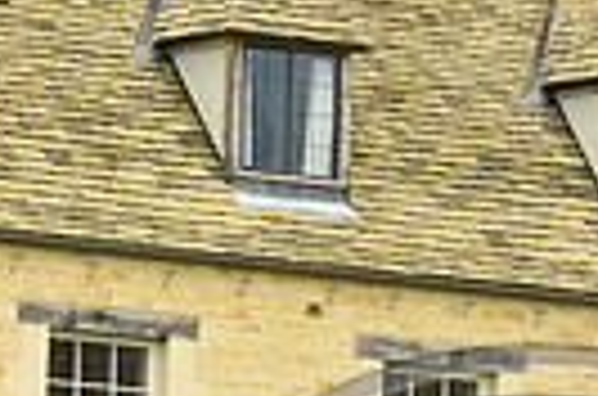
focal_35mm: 875
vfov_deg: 1.6
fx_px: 14500
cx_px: 486
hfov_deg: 2.4
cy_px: 747
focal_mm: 200
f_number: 5.6
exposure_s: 1/1250
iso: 2200
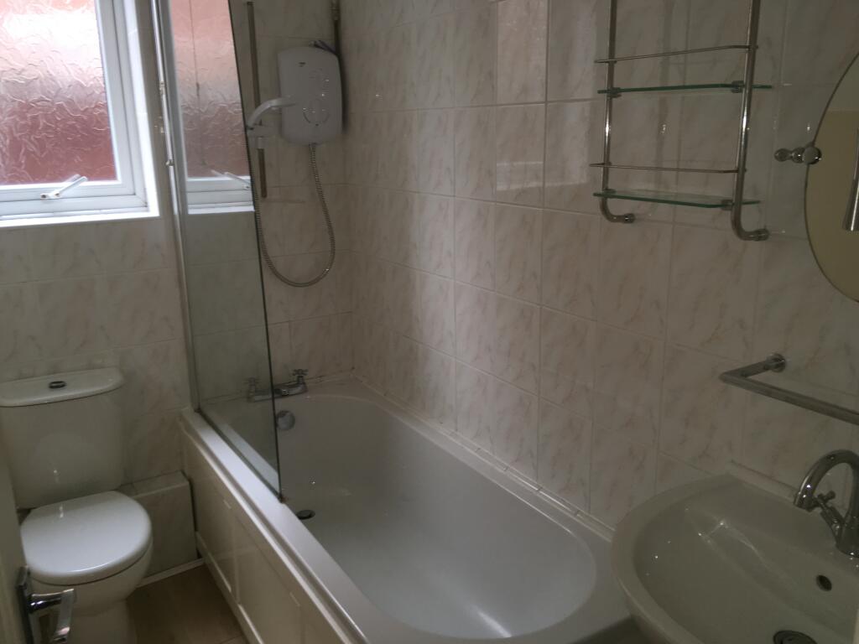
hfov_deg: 61.7
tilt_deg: -16.3
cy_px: 322
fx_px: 720
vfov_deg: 48.2
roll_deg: +0.2
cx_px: 430
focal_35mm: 29
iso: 32
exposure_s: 1/33
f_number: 2.2
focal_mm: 4.15
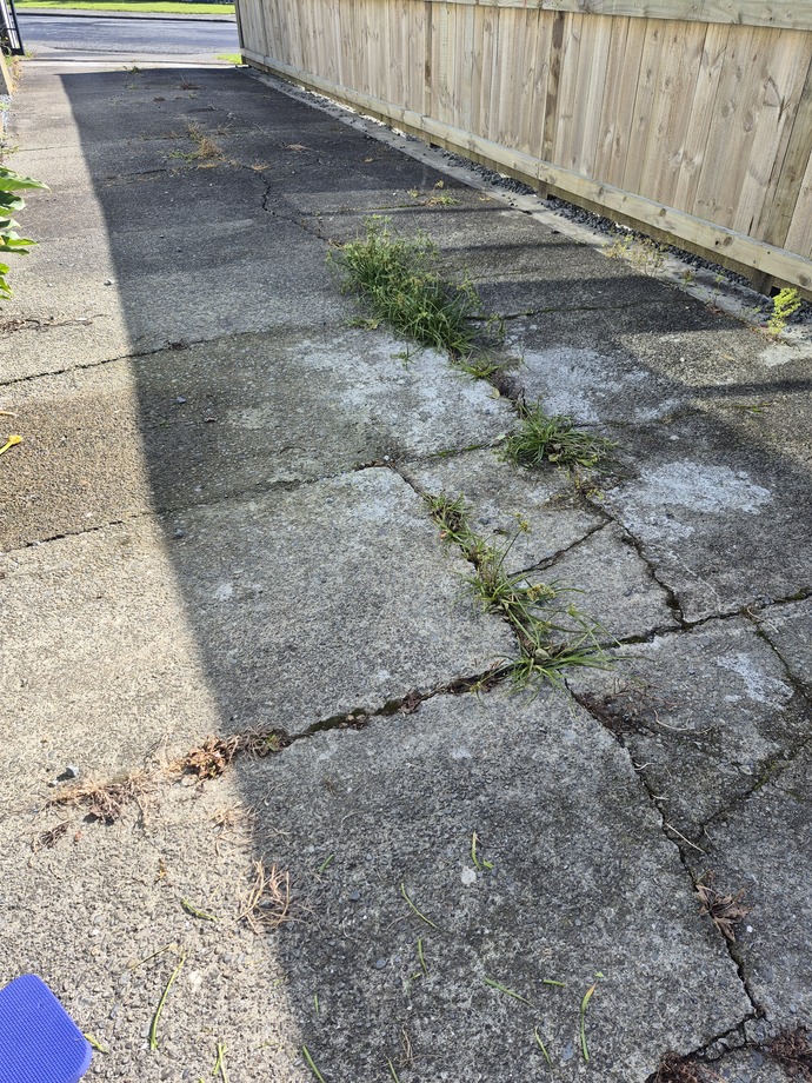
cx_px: 406
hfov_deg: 58.9
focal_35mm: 23
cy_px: 542
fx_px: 719
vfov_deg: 73.9
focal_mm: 5.4
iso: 25
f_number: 1.8
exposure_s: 1/514
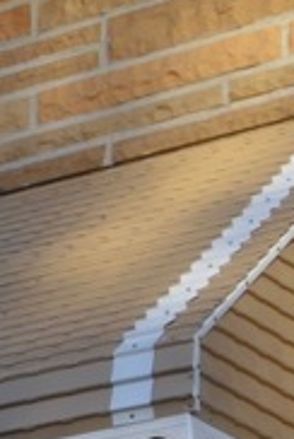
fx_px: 3063
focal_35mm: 251
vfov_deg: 8.2
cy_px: 239
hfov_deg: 5.4
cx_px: -183
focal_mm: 9.3
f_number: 3.7
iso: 64
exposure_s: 1/250
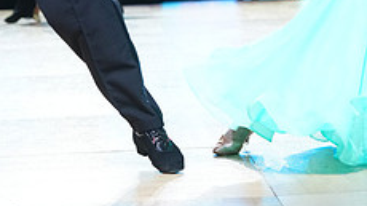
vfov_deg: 6.5
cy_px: -105
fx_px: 1799
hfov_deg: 11.6
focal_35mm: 185
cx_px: 242
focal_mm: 70
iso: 2500
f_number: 4
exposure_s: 1/250
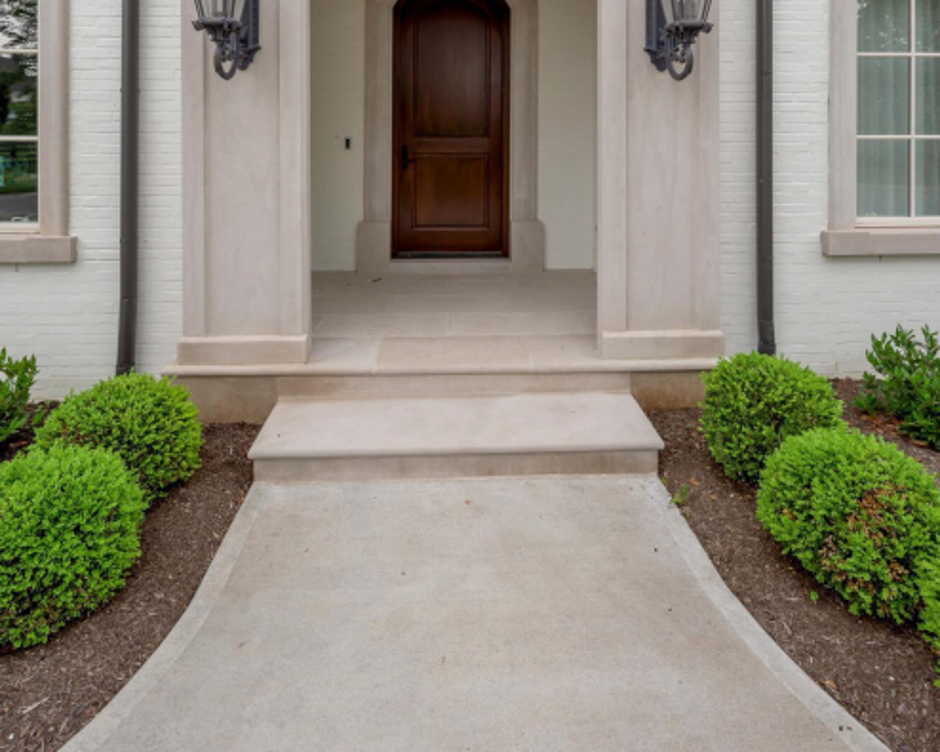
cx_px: 466
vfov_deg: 61.5
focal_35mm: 20
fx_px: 556
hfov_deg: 80.4
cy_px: 133
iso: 100
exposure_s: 1/80
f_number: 7.1
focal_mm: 14
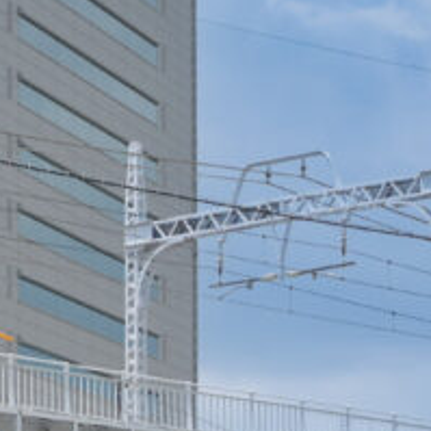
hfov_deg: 8.7
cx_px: -17
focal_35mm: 200
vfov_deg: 8.6
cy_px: 579
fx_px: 2821
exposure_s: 1/1250
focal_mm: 30.5
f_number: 4.8
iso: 100
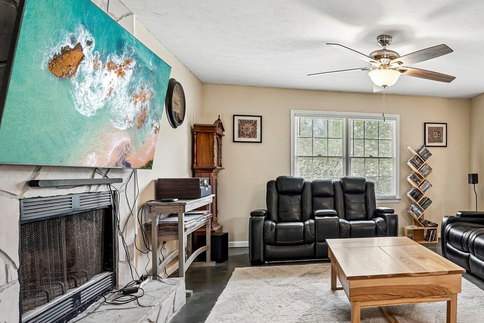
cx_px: 378
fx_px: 360
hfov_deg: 62.8
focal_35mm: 27
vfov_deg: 48.2
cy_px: 177
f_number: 8
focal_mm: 16.5
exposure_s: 1/15
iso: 800
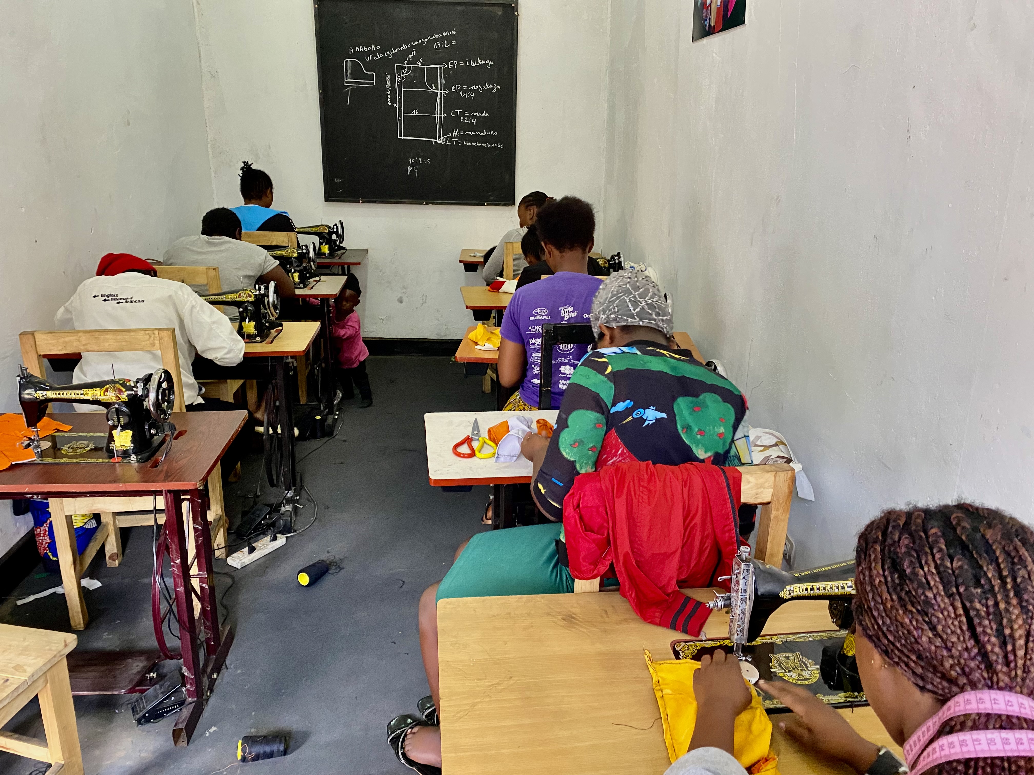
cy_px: 388
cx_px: 517
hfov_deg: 67.3
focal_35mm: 26
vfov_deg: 53.1
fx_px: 777
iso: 400
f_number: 1.8
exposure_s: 1/50
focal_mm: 4.25
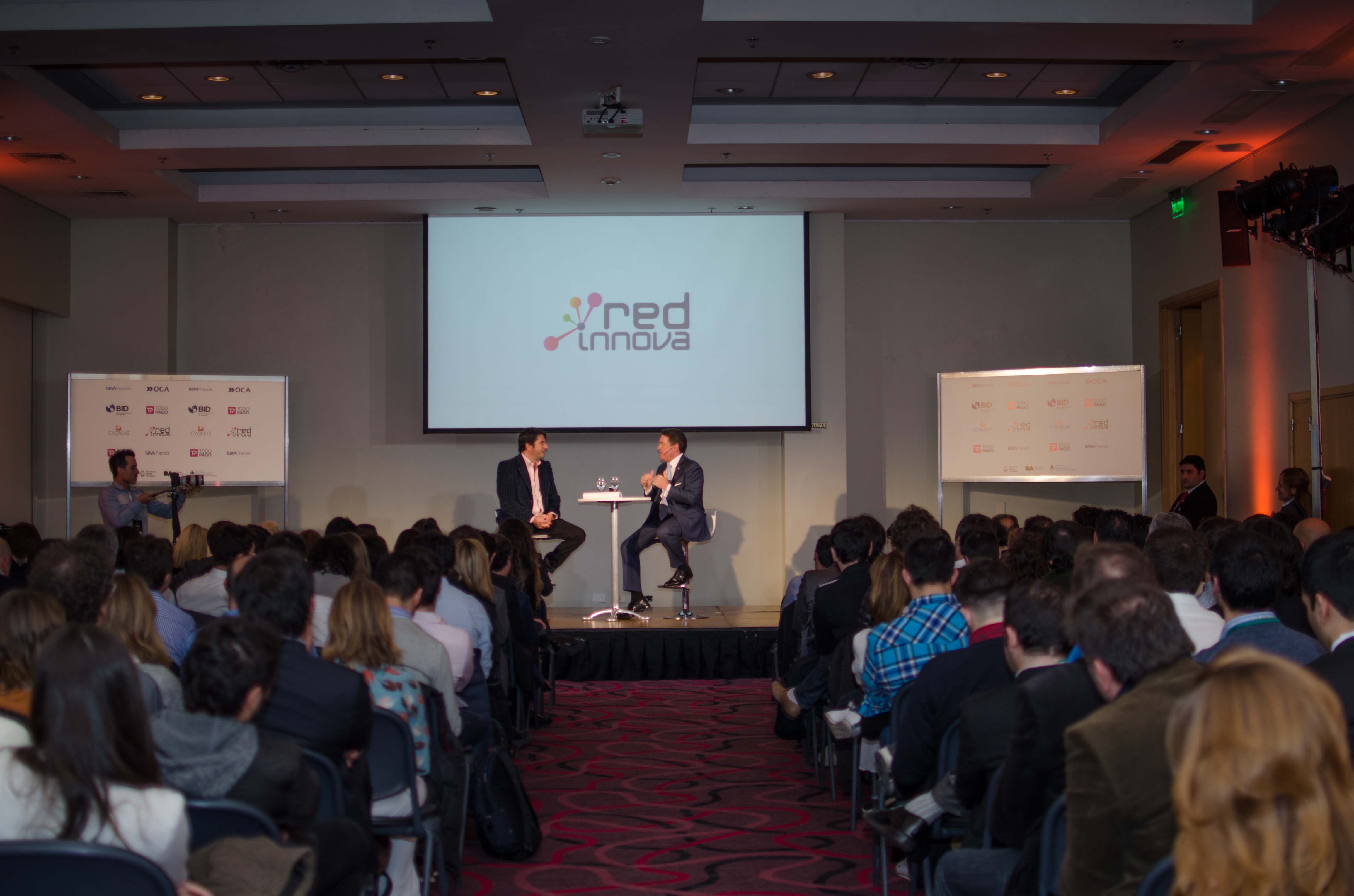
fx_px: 1970
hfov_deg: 37.9
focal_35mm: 52
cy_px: 448
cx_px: 677
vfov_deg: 25.6
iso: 100
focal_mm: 35
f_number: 1.8
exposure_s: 1/100
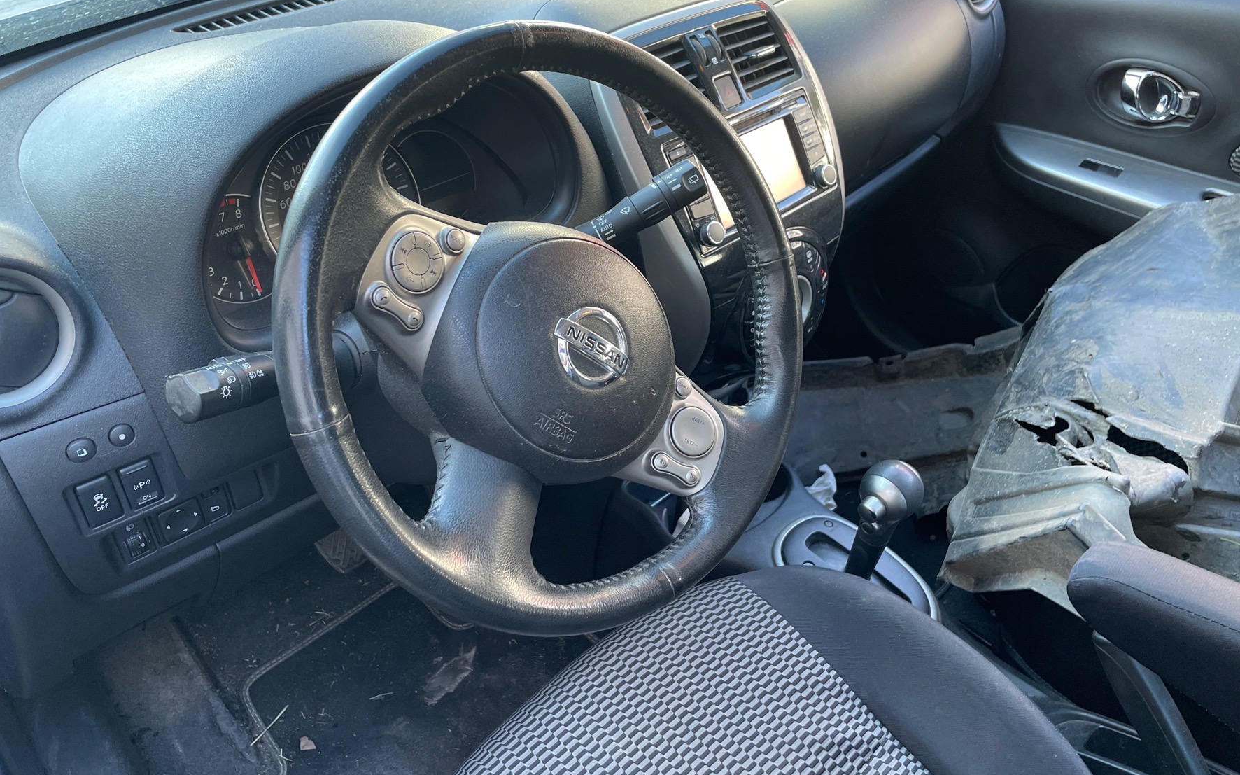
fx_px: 946
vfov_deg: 44.4
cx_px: 618
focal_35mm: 28
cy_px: 323
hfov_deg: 66.5
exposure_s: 1/96
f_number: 1.6
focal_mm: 4.2
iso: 125
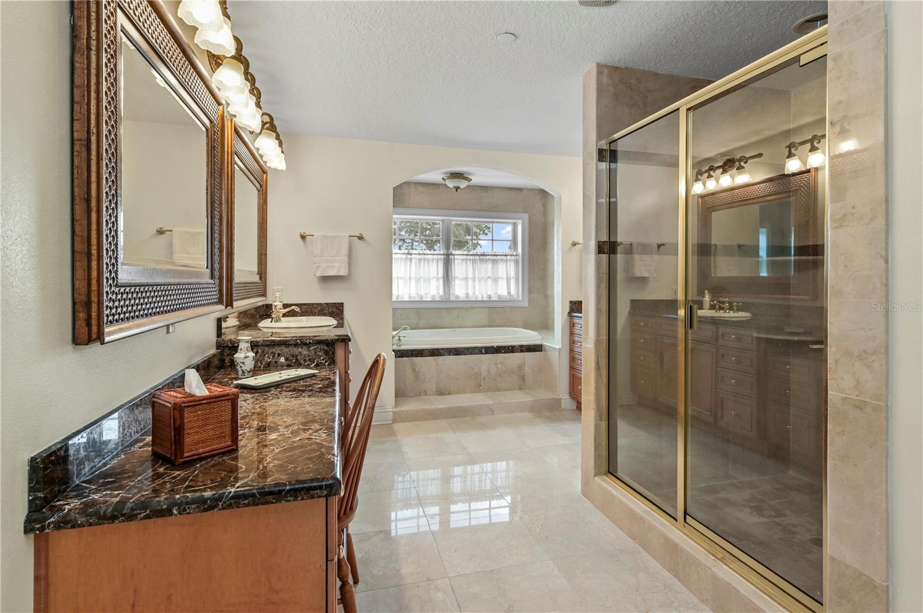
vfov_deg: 67.3
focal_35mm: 18
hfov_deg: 90.1
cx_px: 462
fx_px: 461
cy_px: 306
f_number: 8
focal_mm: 18
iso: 400
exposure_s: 1/5
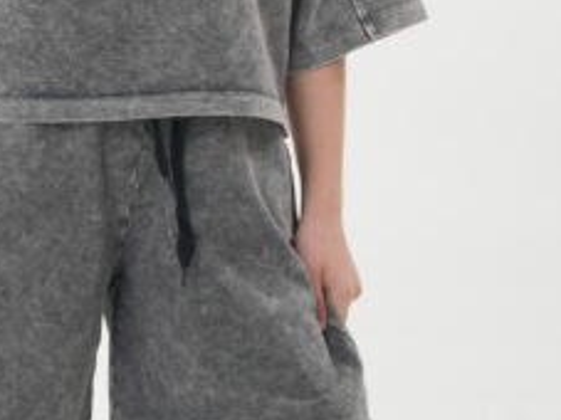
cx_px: 138
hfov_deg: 7.7
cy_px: -73
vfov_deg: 5.7
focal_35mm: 258
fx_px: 4179
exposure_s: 1/100
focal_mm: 116
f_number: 14
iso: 200
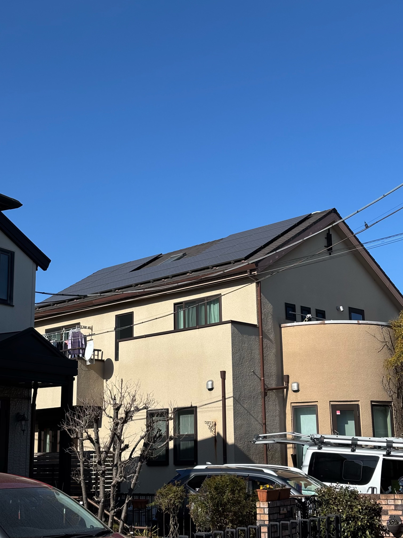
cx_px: 202
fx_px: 807
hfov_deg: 28.0
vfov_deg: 36.8
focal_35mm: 52
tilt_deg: +13.9
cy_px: 269
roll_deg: +0.5
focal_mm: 5.96
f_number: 1.6
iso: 32
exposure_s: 1/3413
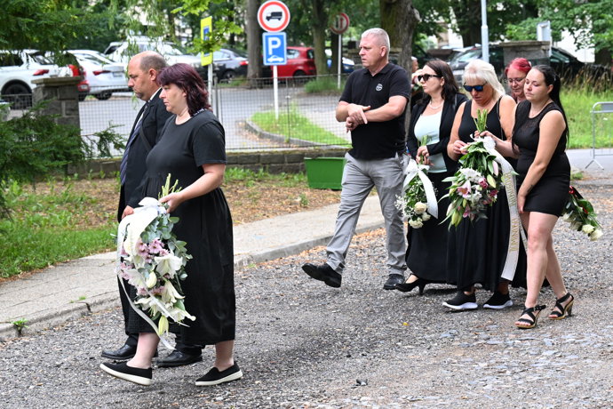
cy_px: 204
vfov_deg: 11.9
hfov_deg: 17.8
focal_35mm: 115
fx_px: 1958
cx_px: 306
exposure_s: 1/800
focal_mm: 77
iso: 1000
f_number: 5
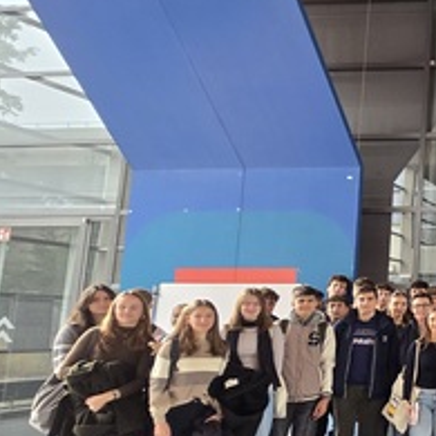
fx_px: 570
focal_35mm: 40
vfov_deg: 41.8
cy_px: 231
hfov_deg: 27.2
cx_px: 673
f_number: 2.2
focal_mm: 2.2
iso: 160
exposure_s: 1/60
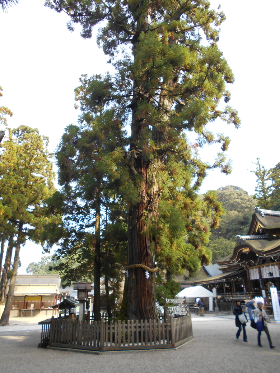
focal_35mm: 26
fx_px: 280
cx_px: 140
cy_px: 186
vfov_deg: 67.3
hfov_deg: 53.1
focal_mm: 4.6
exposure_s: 1/100
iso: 80
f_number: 3.2
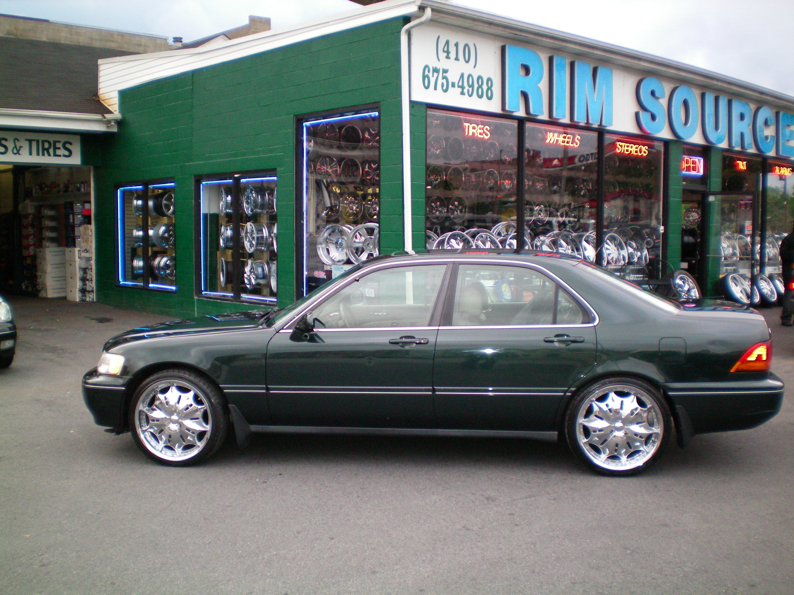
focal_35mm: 38
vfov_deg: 37.7
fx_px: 872
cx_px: 397
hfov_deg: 49.0
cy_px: 298
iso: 125
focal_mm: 6.3
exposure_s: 1/60
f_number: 3.1
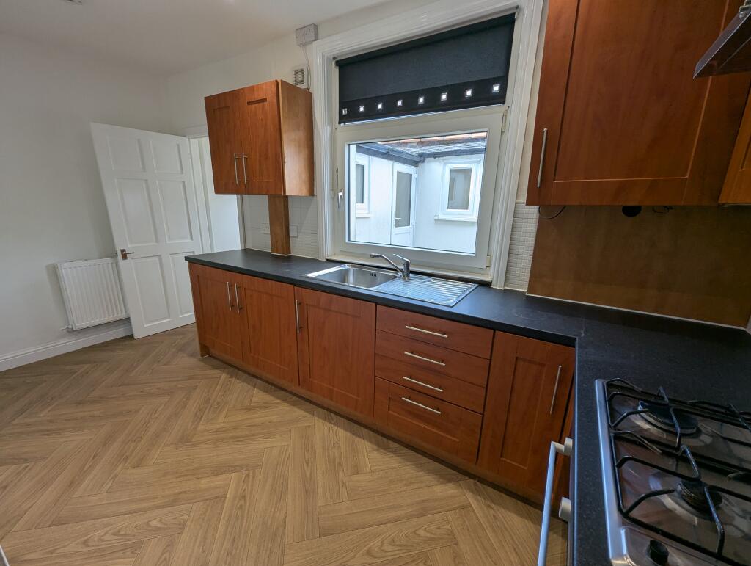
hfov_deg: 106.1
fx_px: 282
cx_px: 376
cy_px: 283
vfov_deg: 90.1
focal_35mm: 13
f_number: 2.2
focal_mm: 1.95
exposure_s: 1/100
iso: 41
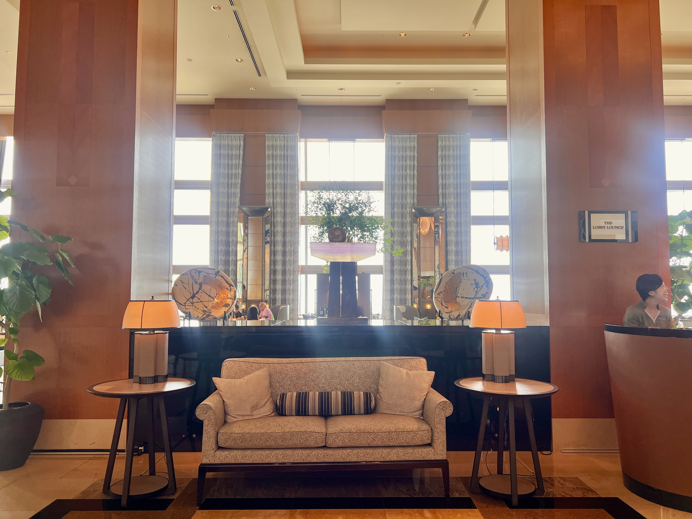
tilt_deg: +4.3
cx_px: 346
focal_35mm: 26
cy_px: 260
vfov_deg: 53.1
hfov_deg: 67.3
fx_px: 520
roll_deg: -0.1
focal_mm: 5.7
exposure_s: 1/100
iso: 64
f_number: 1.5
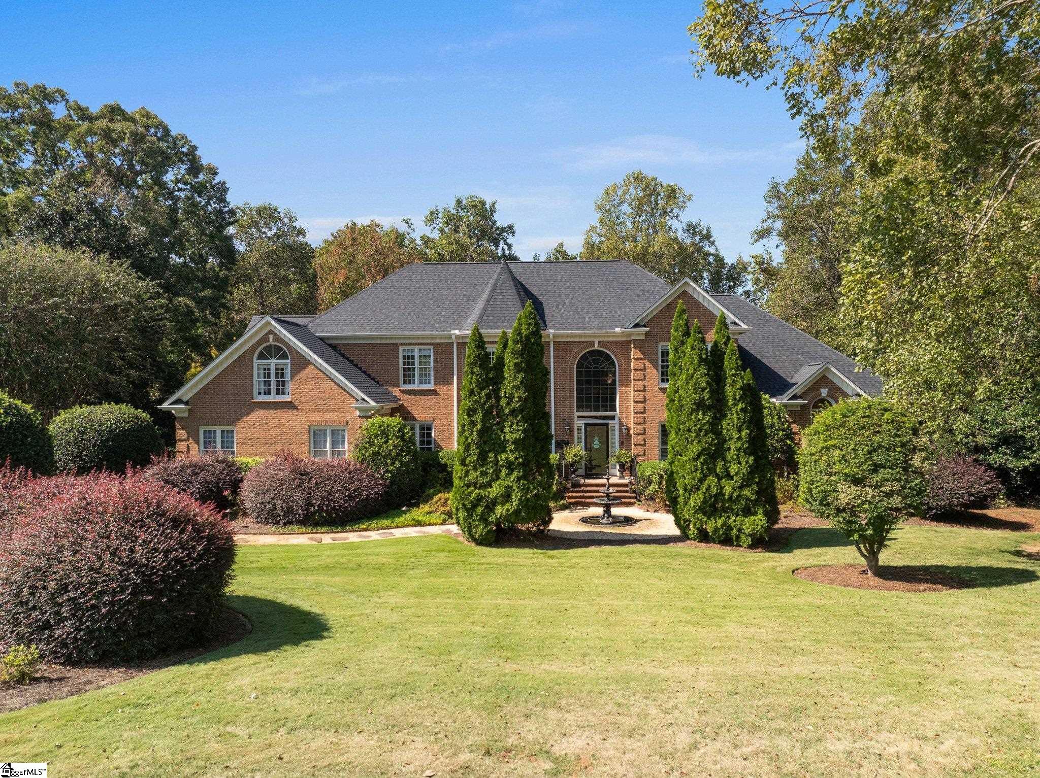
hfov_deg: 71.6
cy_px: 389
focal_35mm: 24
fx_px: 721
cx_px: 520
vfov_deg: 56.8
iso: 400
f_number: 2.8
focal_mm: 12.29
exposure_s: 1/640
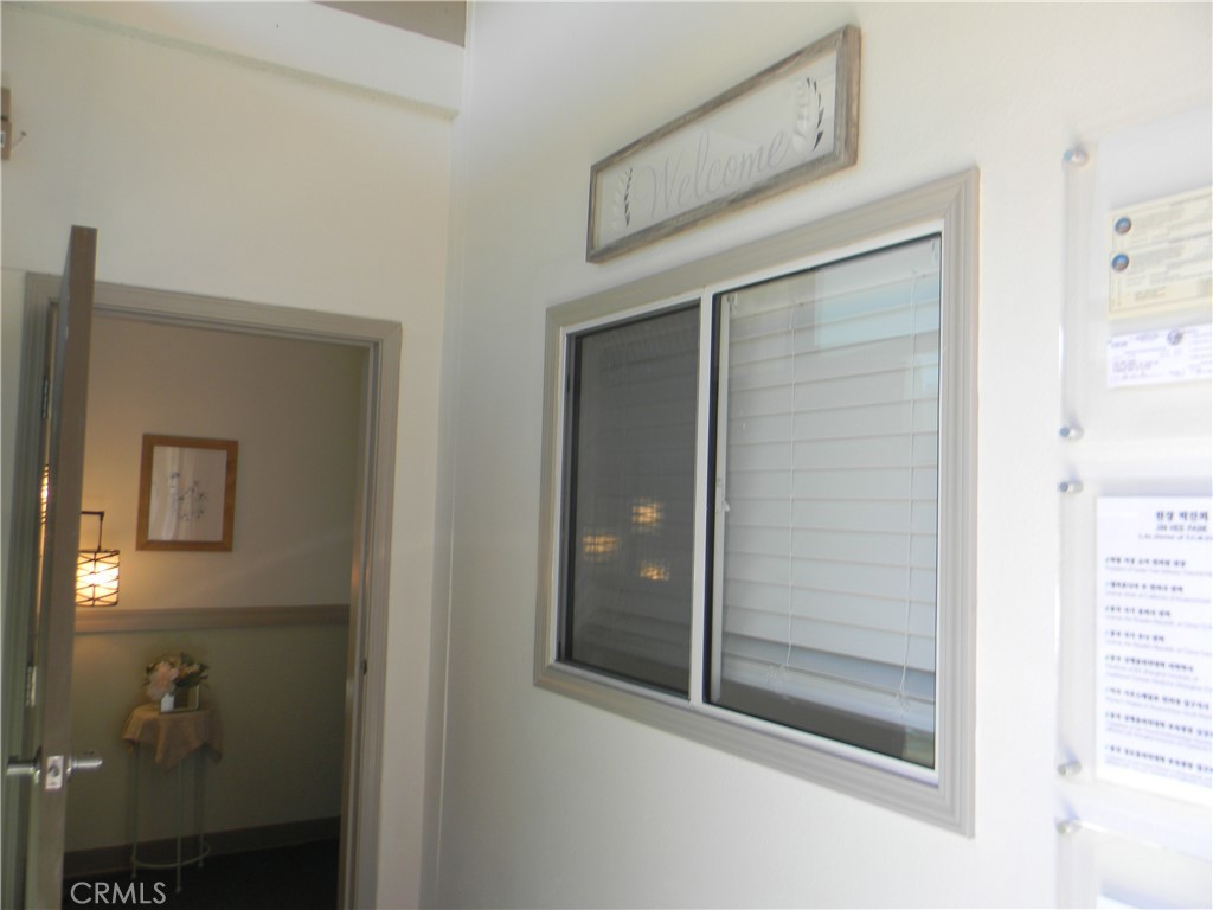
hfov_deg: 63.4
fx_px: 981
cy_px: 455
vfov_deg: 49.7
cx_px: 606
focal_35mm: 28
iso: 80
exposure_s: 1/33.5
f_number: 3.5
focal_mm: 5
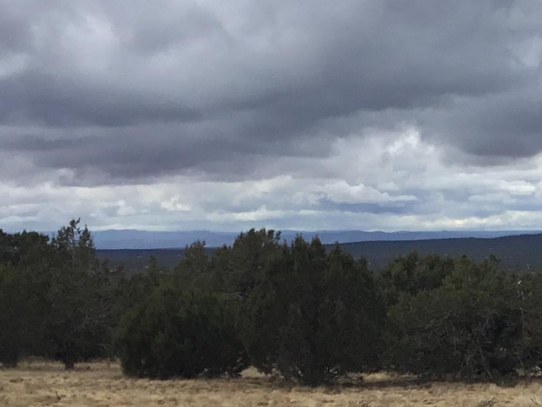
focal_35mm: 110
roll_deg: +1.9
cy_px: 336
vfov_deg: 13.4
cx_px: 700
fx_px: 1723
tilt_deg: -5.0
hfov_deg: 16.9
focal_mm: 3.3
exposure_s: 1/1045
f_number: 2.4
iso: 25
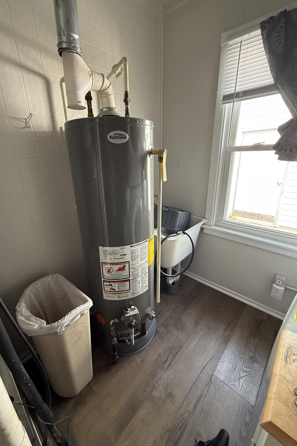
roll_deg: +1.7
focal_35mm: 15
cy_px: 218
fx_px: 186
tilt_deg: -17.8
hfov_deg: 77.2
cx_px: 139
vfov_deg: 100.4
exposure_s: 1/99
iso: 320
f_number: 2.2
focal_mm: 2.22
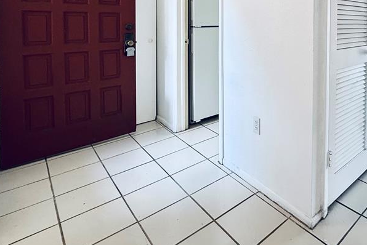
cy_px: 26
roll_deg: -0.3
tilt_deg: -1.5
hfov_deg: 65.6
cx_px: 289
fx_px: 255
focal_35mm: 25
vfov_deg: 46.5
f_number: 2.2
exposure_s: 1/120
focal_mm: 2.22
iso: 320
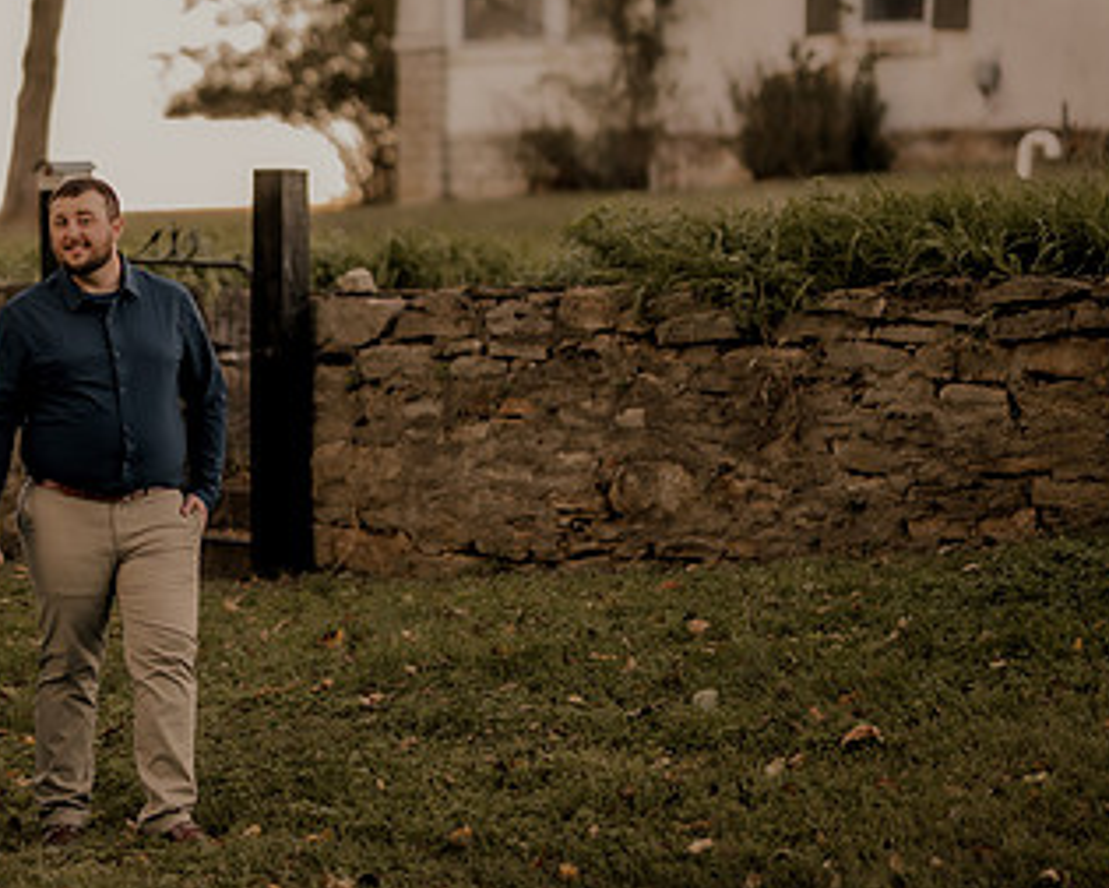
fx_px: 4825
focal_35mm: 147
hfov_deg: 13.0
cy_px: 257
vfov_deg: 10.5
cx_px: 155
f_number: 1.4
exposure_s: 1/160
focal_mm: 85
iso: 50
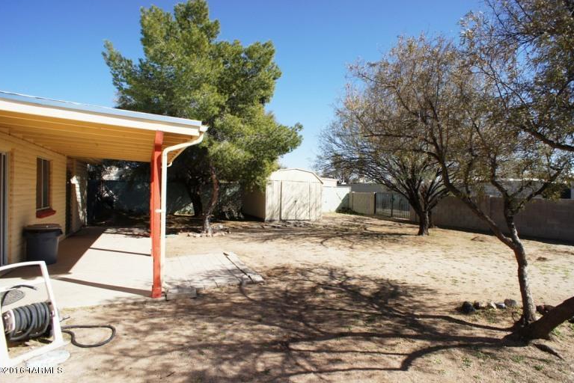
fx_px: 399
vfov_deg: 51.3
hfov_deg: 71.5
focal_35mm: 25
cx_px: 293
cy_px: 187
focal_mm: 16
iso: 200
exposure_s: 1/500
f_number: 6.3
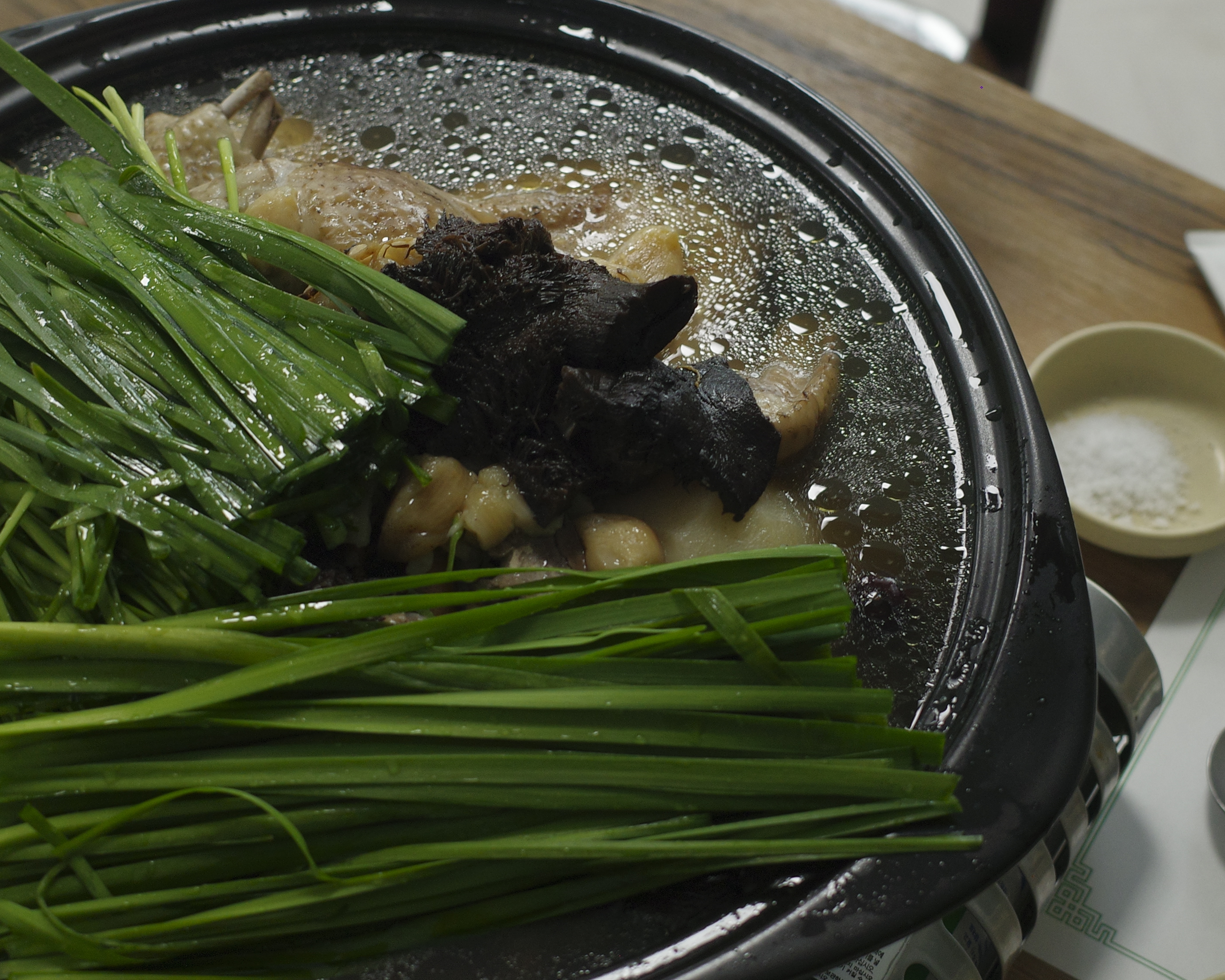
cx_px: 645
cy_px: 493
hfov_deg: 33.0
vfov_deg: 26.7
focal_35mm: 57
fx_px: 2067
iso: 250
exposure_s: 1/20
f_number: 2.8
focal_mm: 18.3
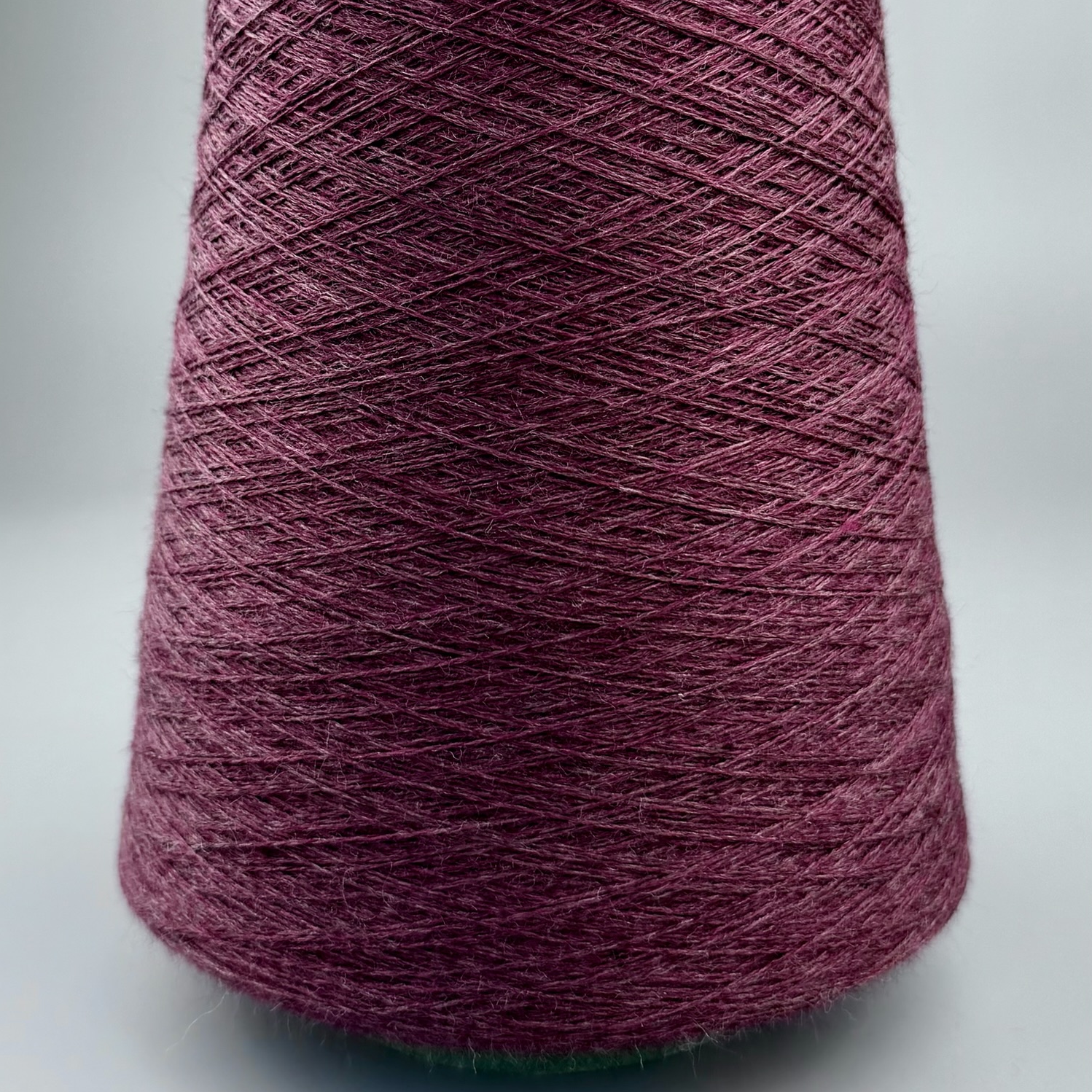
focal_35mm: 29
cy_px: 405
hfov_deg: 55.6
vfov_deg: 54.9
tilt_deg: -6.1
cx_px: 535
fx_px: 1035
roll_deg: -0.7
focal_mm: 6.76
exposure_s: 1/849
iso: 100
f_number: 1.78
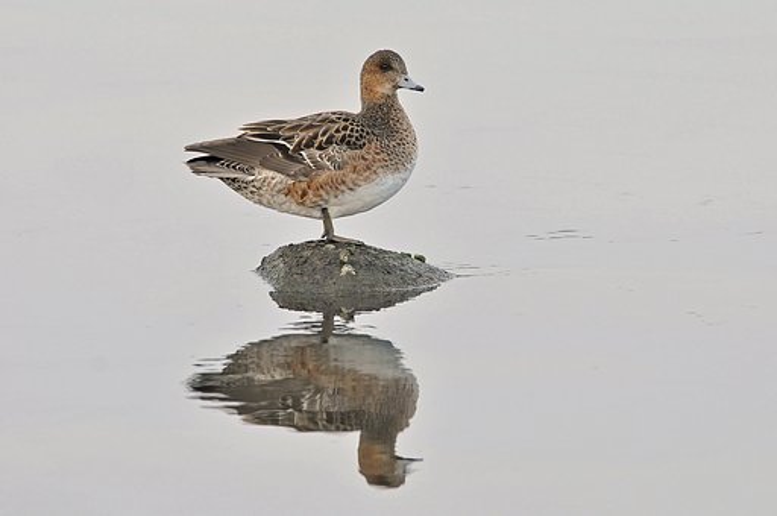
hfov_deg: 2.0
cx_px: 388
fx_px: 22634
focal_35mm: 1050
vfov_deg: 1.3
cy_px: 258
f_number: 5.6
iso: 400
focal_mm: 700
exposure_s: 1/200
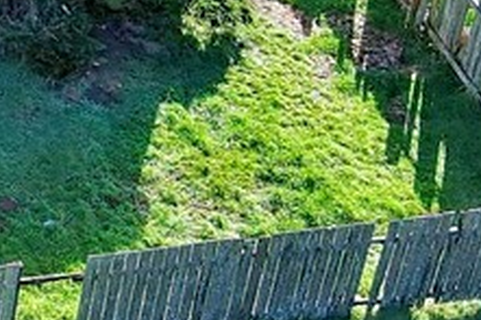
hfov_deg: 8.7
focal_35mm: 223
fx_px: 2977
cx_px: -530
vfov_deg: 6.1
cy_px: -147
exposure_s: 1/364
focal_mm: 10.57
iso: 100
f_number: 2.8
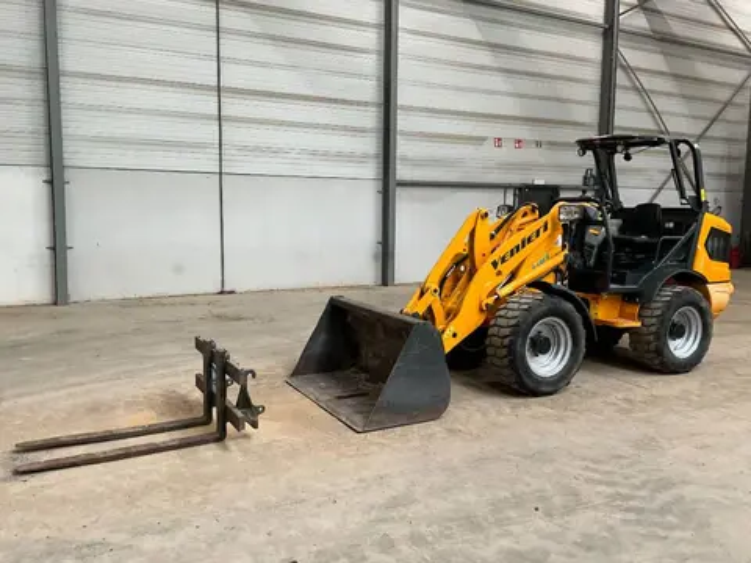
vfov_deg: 48.2
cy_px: 282
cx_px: 376
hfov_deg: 61.7
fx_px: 629
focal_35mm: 29
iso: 80
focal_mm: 3
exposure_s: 1/60
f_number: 1.8
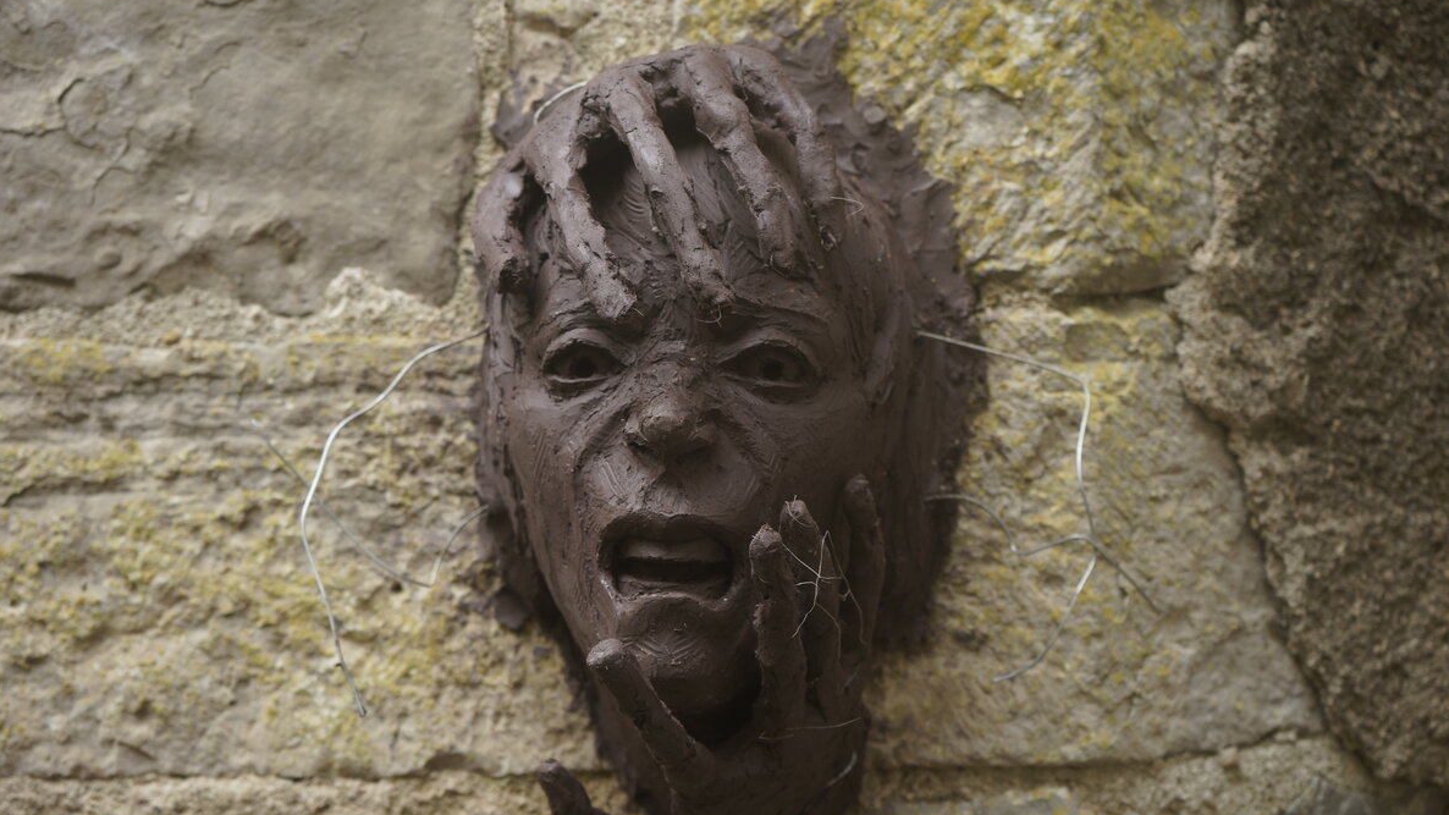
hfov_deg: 39.2
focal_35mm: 53
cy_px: 435
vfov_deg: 22.6
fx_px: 2036
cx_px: 726
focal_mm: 50
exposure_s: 1/125
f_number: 5
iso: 250
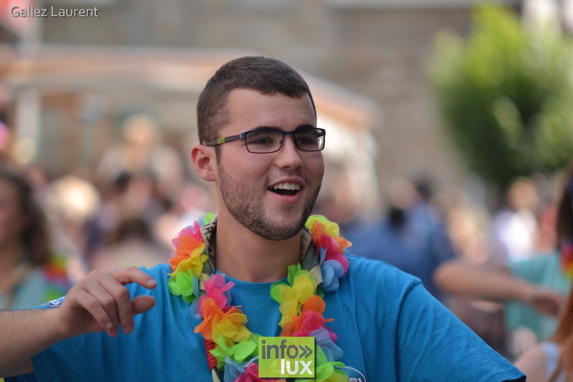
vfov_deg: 6.1
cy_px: 191
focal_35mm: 225
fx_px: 3582
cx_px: 286
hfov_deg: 9.1
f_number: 2.8
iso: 100
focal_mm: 150
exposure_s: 1/500
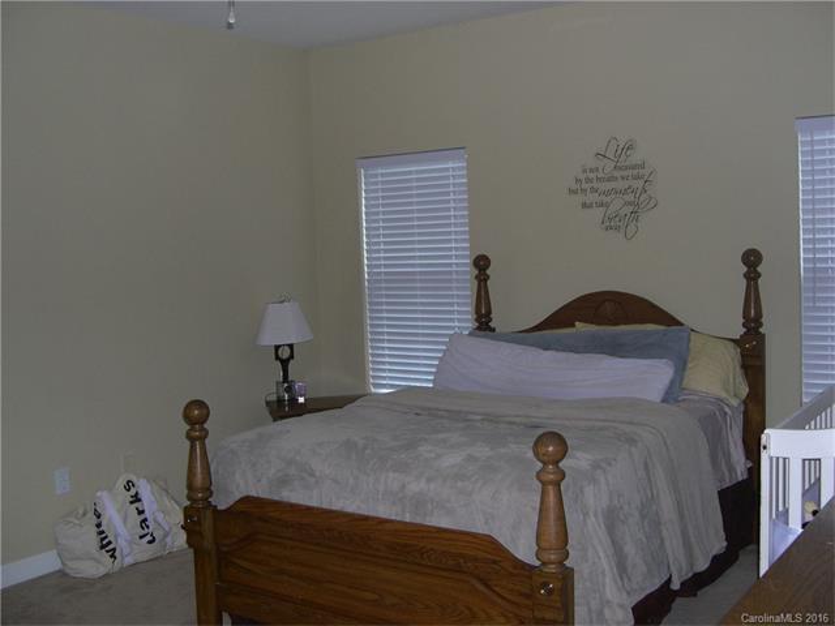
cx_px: 418
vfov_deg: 37.7
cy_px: 313
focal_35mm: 38
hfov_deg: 49.0
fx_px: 917
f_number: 2.8
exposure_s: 1/60
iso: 127
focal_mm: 8
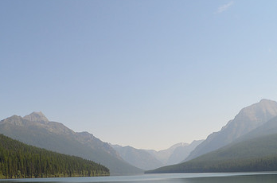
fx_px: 345
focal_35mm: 45
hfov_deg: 43.7
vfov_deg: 29.2
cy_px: 141
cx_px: 137
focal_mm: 18
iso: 400
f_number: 6.3
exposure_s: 1/1600
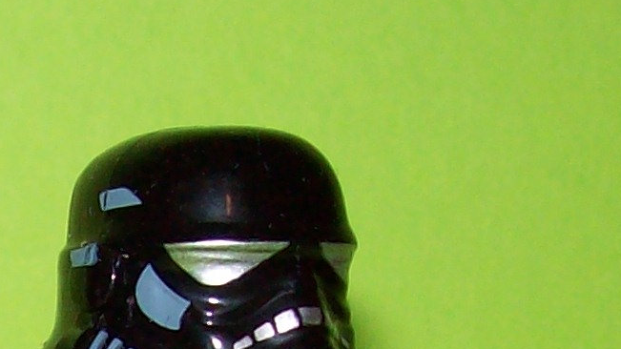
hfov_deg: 11.4
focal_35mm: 184
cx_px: -207
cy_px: 752
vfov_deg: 6.4
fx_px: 3029
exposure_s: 1/64
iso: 80
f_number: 2.7
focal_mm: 6
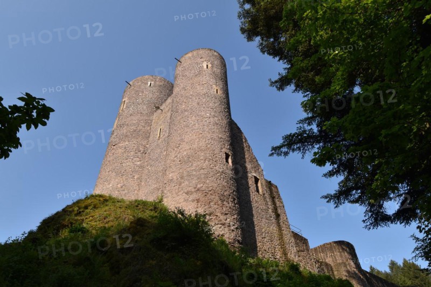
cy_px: 144
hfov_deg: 70.4
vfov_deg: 50.4
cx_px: 216
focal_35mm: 26
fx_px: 305
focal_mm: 17
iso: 100
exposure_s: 1/320
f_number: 8
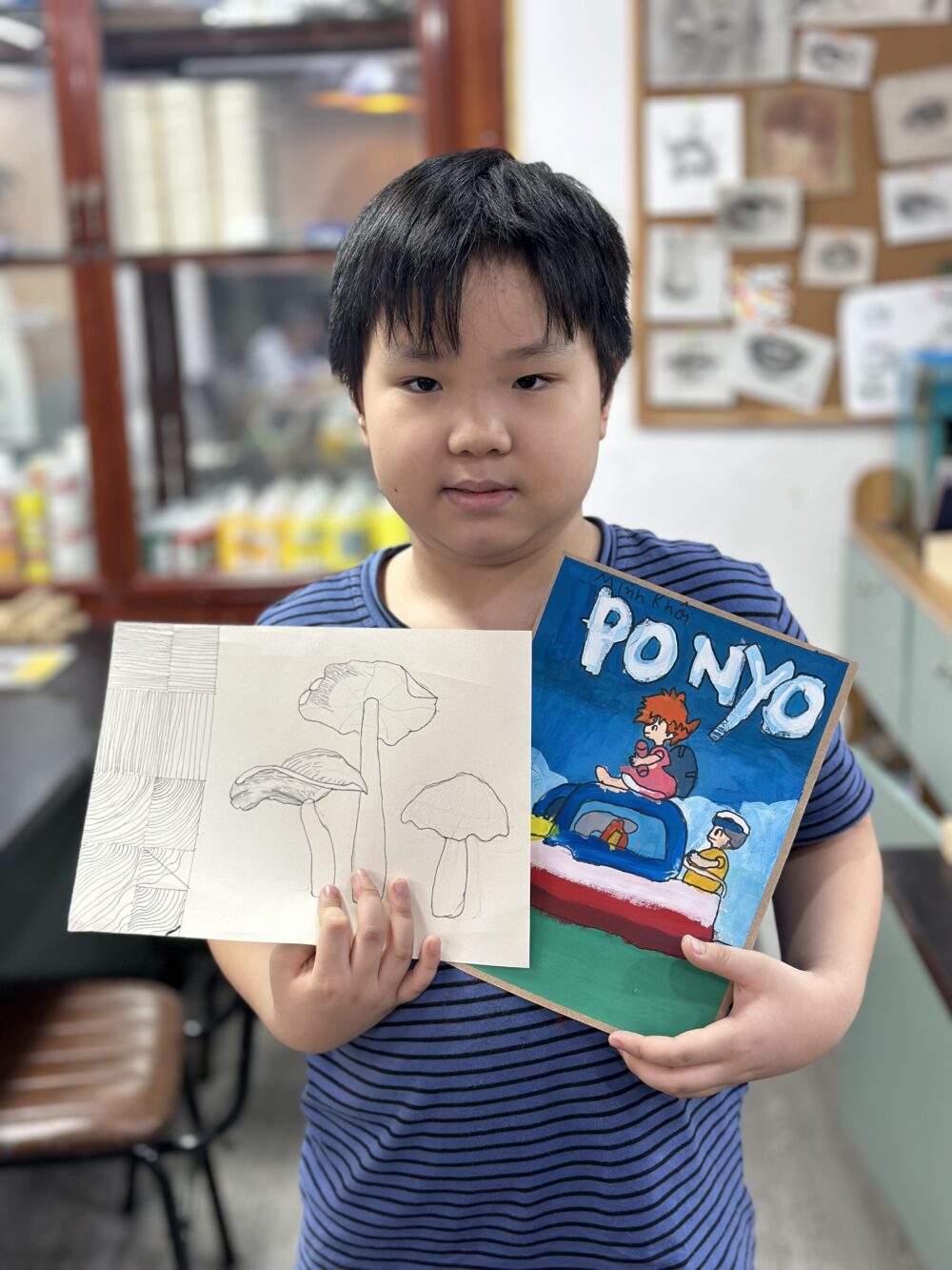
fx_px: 1760
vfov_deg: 39.7
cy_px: 635
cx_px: 476
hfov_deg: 30.3
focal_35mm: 48
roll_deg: +1.1
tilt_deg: -12.3
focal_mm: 6.86
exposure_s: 1/50
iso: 80
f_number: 1.78
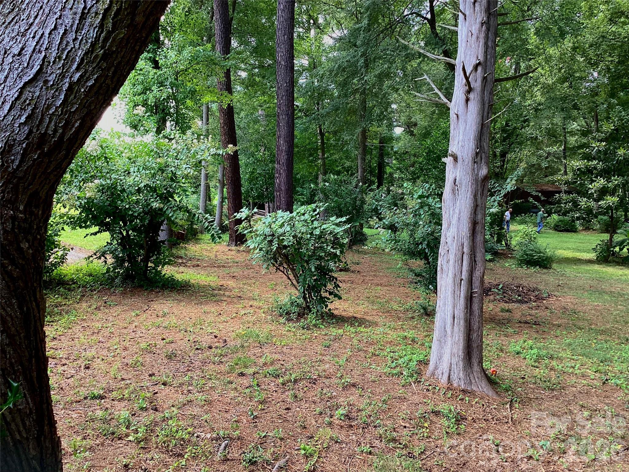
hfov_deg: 58.4
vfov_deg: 45.4
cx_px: 314
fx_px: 563
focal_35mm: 31
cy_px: 236
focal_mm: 3.3
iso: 32
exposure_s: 1/120
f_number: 2.4
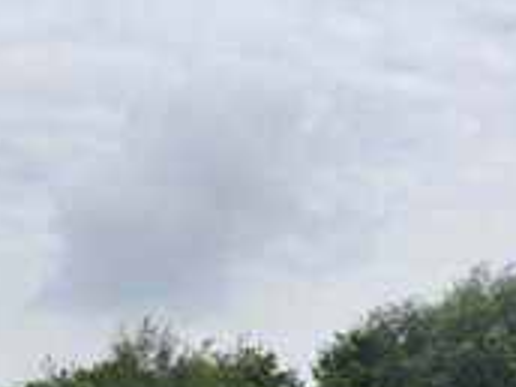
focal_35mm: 121
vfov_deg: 12.0
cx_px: 144
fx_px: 1804
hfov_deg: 16.2
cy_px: 444
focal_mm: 6
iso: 20
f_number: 2
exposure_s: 1/2283
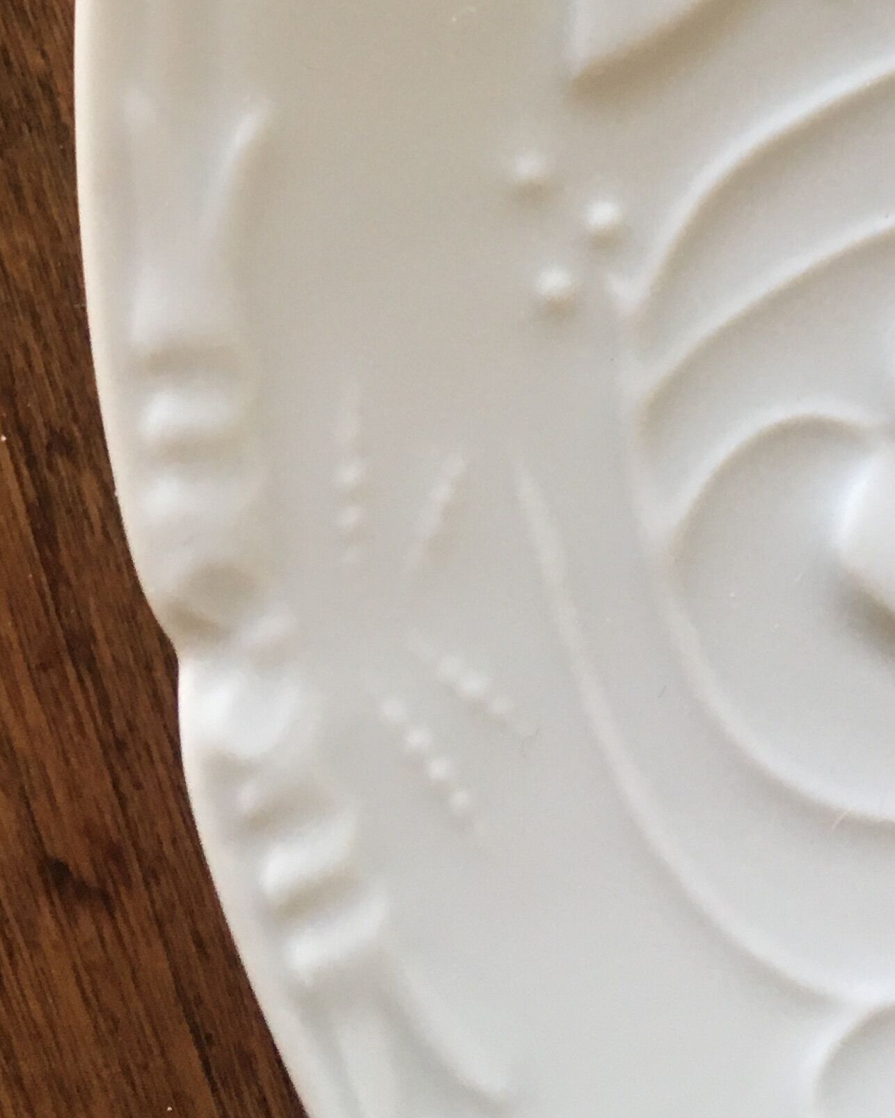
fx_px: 2350
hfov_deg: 20.9
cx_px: 874
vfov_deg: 25.6
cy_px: 29
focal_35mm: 71
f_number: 2.2
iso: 125
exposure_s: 1/33
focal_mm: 4.15
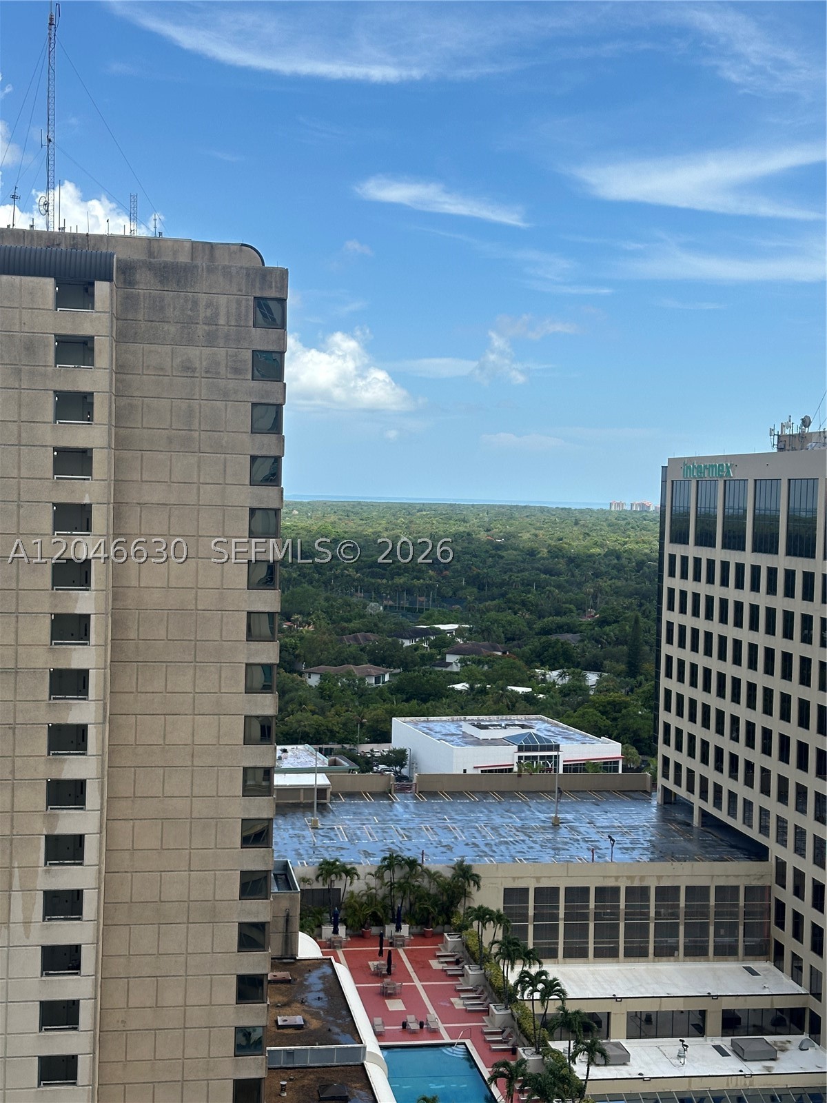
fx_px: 1529
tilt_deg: -1.2
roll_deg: -3.2
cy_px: 552
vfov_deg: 39.7
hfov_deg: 30.3
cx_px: 414
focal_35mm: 48
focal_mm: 6.86
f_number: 1.78
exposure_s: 1/3597
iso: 64
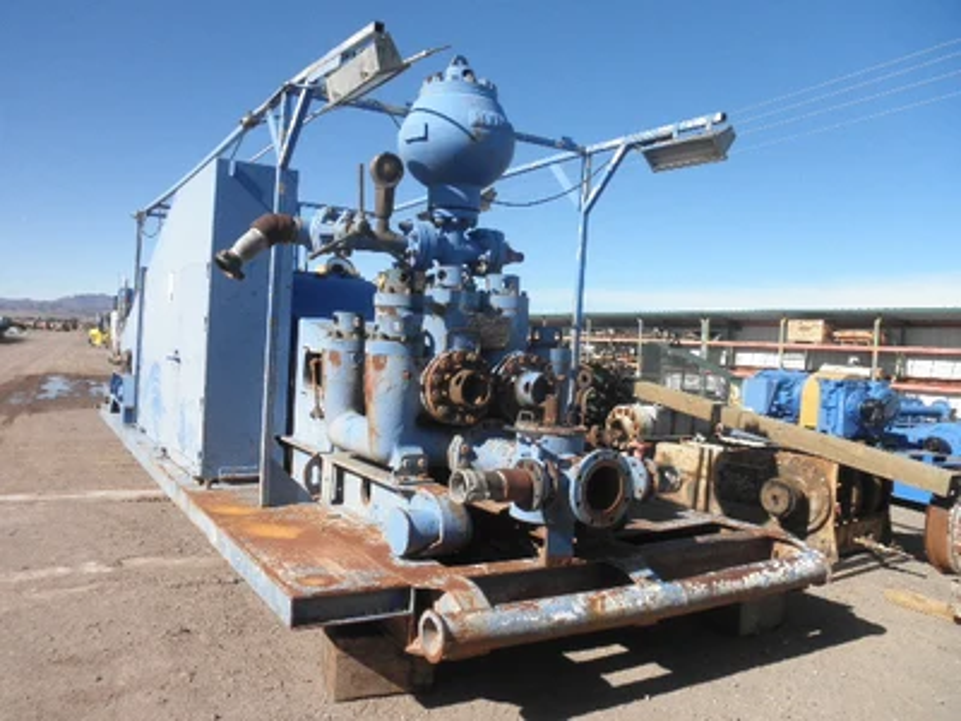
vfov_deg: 49.7
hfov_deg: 63.4
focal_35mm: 28
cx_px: 480
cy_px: 360
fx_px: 777
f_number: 8.5
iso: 64
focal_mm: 5
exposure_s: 1/100
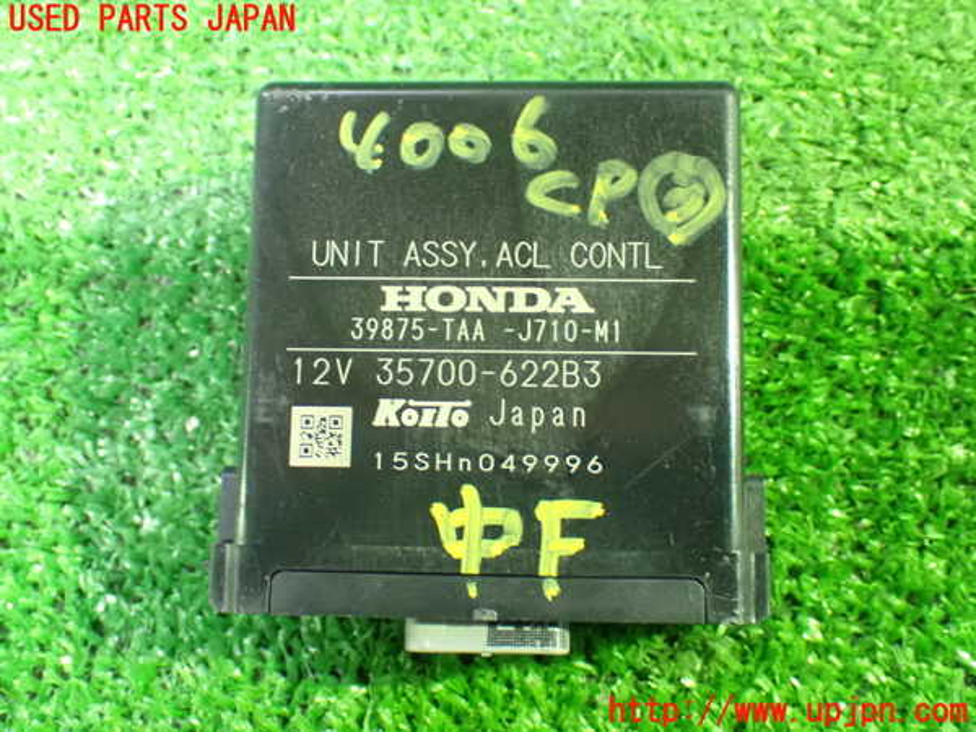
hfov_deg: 40.4
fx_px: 1325
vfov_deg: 30.9
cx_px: 488
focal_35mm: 47
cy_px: 366
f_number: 3.1
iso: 1600
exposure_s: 1/15
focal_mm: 8.4
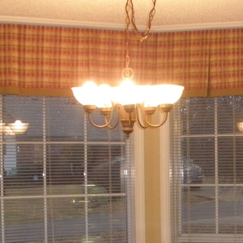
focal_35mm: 100
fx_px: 794
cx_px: 292
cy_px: 245
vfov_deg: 17.0
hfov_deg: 16.7
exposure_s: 1/30
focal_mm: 6.3
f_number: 3.5
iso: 320
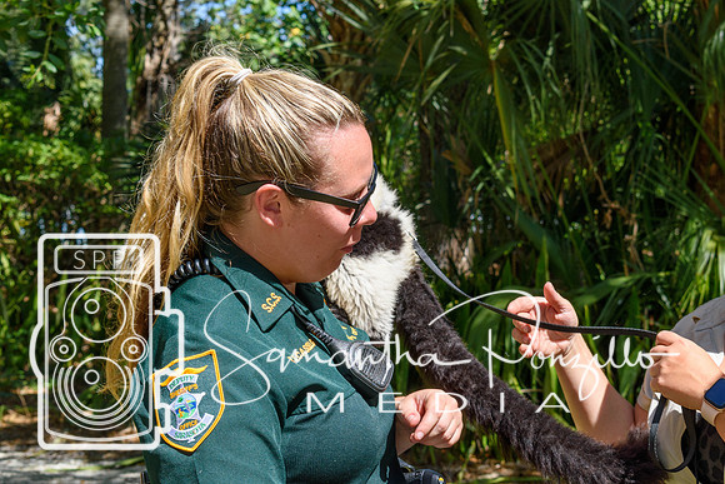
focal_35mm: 82
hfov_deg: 24.6
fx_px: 1662
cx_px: 362
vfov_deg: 16.6
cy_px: 242
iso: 200
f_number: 8
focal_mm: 55
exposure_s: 1/250
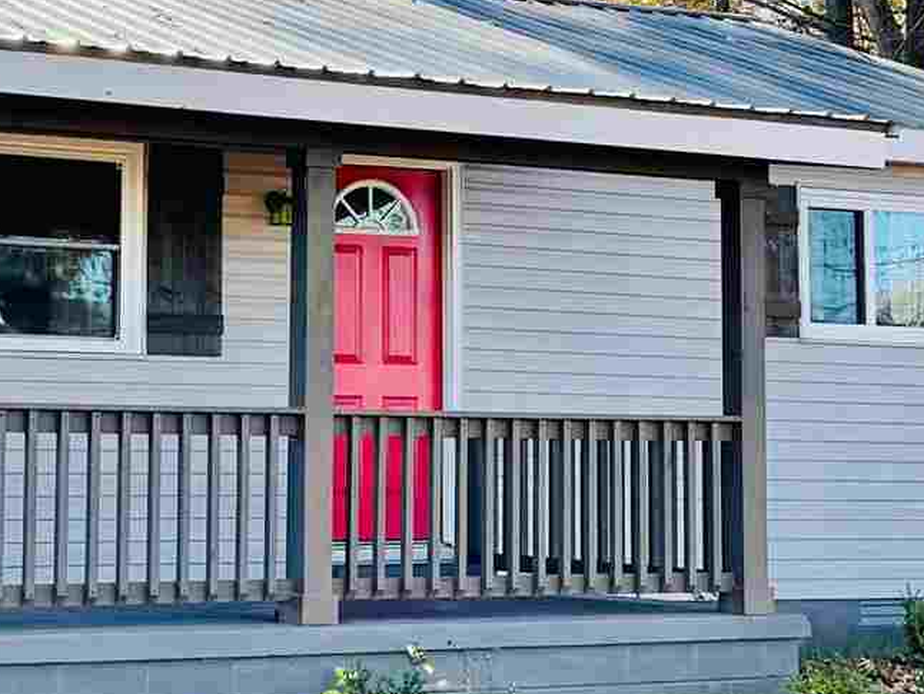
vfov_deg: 14.3
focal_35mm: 103
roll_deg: -0.8
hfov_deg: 19.0
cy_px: 166
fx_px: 2750
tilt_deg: +6.9
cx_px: 252
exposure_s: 1/417
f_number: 2
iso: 25
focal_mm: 6
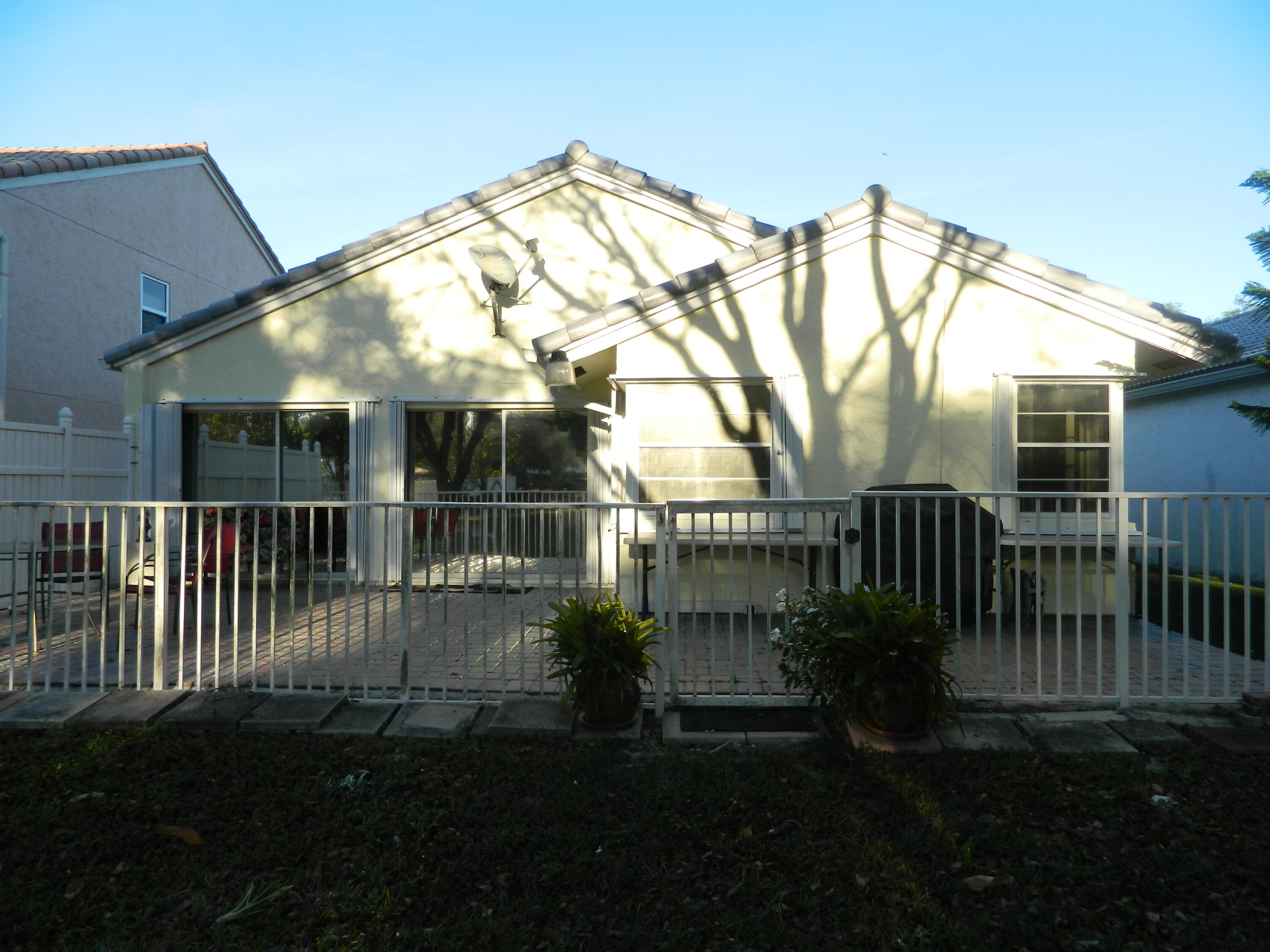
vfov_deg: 54.9
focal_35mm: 25
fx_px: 917
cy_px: 476
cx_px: 635
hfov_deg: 69.4
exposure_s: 1/400
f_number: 3.1
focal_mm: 4.5
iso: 80
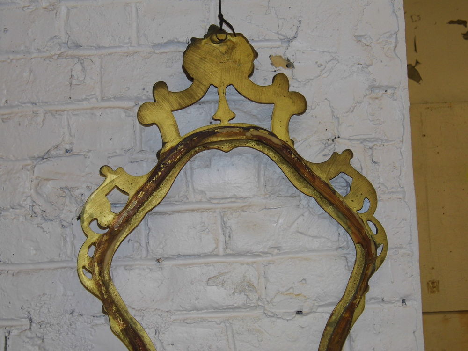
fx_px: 784
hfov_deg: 33.2
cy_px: 176
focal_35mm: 58
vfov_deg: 25.2
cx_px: 234
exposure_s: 1/60
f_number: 3.9
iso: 100
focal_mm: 10.4
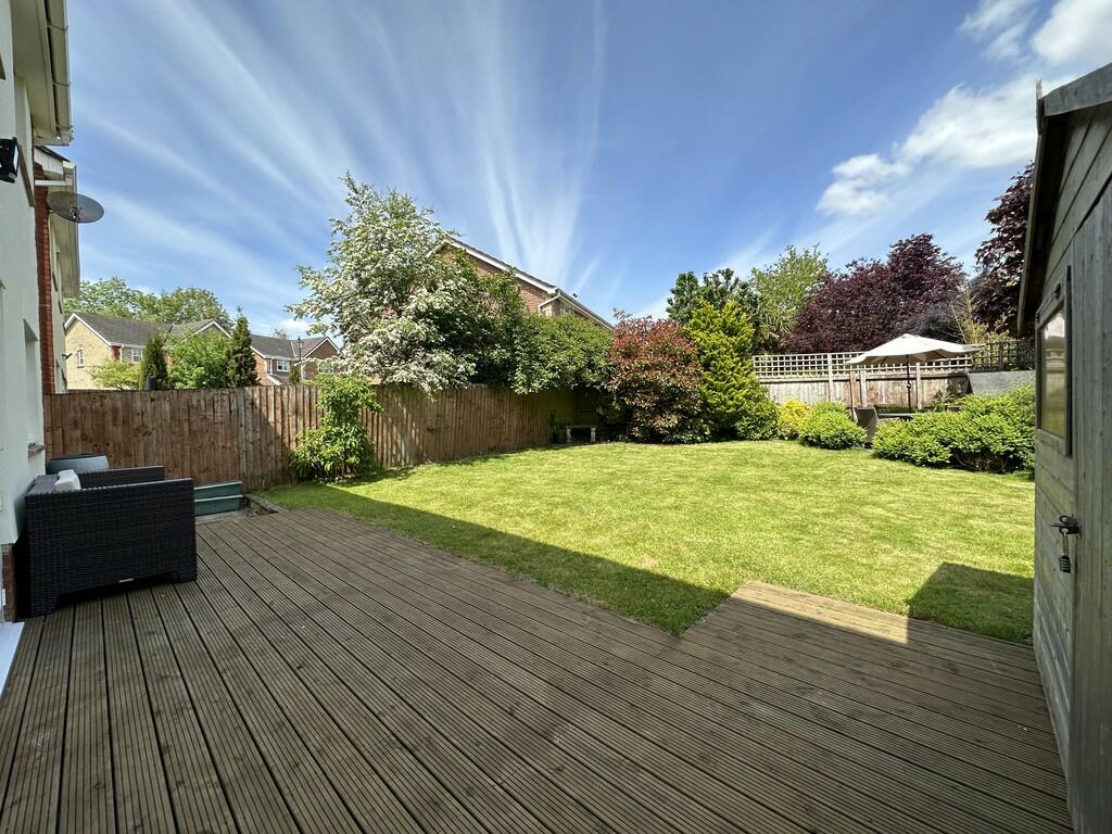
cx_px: 556
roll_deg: +0.8
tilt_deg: -1.1
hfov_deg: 102.1
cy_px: 417
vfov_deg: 85.7
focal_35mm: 14
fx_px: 450
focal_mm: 2.22
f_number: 2.2
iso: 40
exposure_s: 1/1233
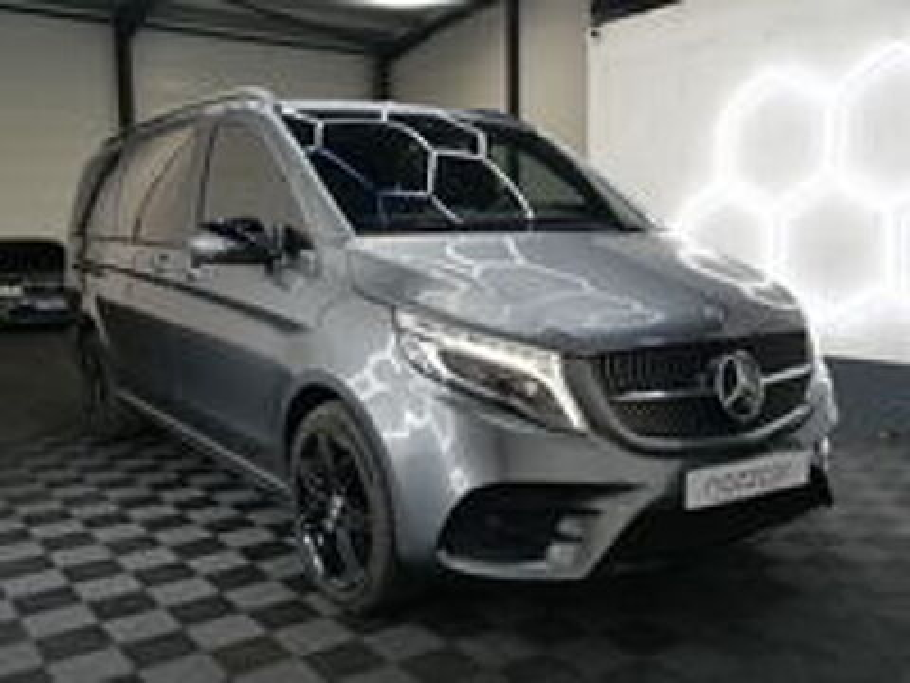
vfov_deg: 41.8
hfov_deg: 54.0
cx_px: 455
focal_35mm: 34
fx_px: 894
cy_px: 342
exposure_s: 1/60
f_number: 6.3
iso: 2000
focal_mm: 17
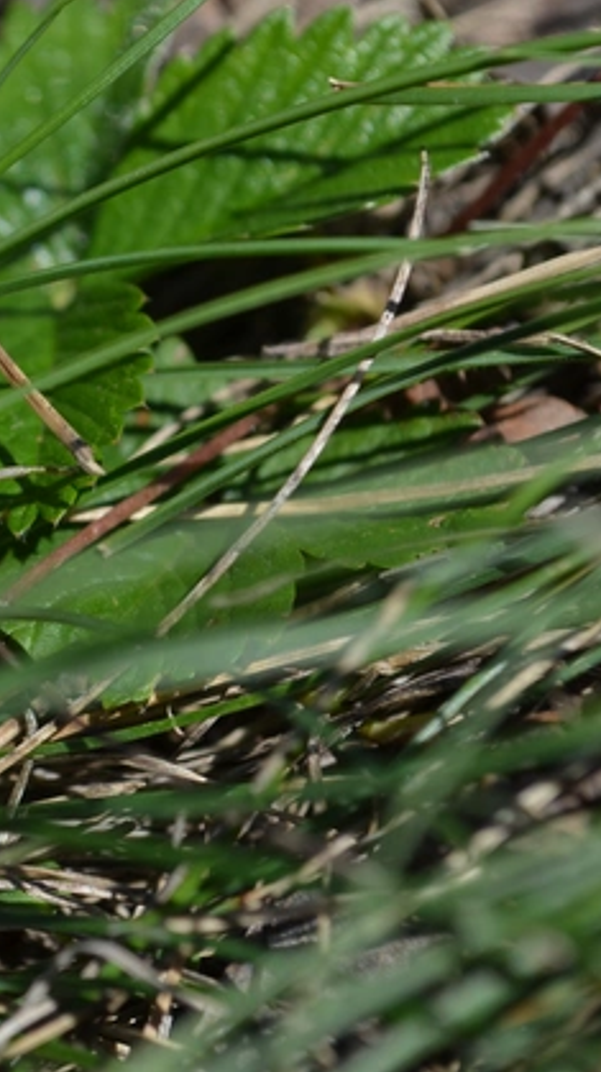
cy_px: 536
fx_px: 3742
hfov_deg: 9.1
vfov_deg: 16.3
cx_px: -51
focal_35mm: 132
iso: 100
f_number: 8
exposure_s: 1/320
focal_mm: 55
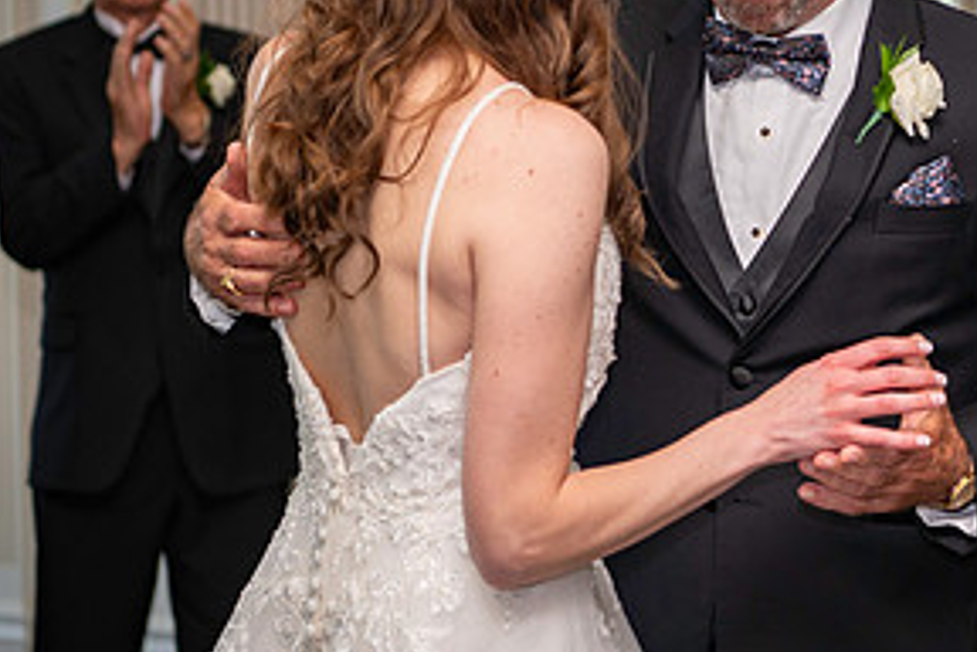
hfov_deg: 14.4
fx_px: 3826
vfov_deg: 9.7
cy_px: 166
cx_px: 814
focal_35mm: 141
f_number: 3.5
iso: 800
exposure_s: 1/125
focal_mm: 70
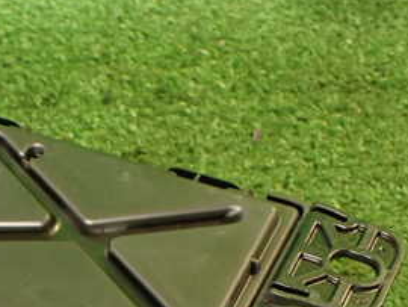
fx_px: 838
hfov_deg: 25.7
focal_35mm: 71
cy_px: 324
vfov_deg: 20.0
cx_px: -23
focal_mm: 5.79
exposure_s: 1/30
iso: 500
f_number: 2.4
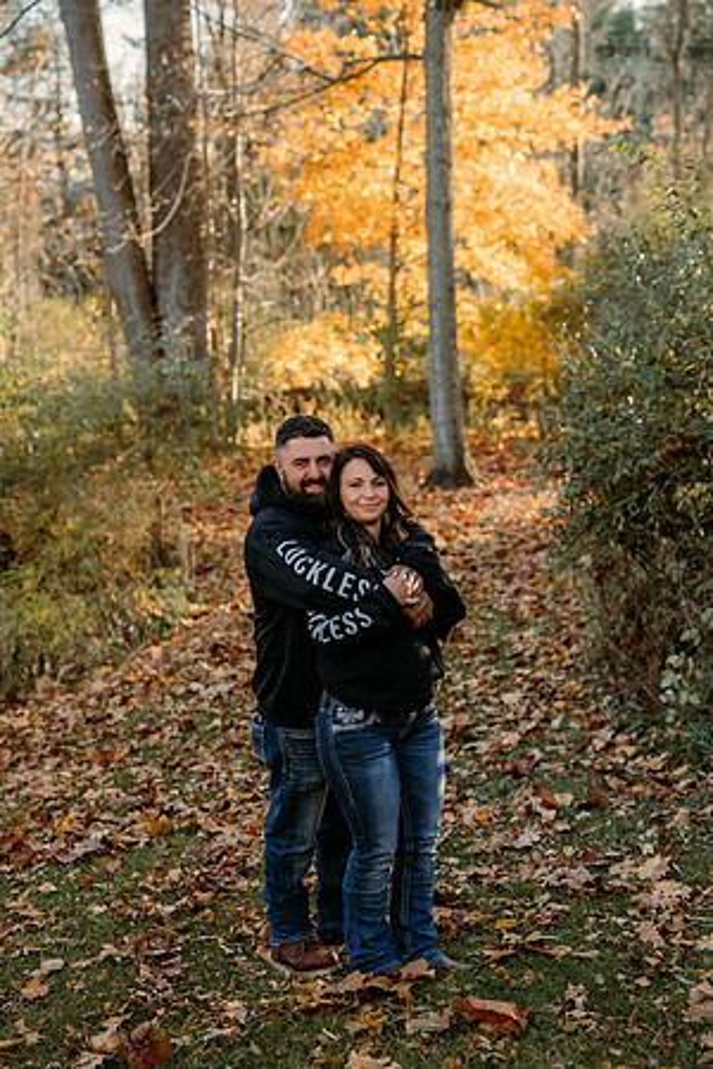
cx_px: 356
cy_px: 534
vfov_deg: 35.1
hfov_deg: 23.8
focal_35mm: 57
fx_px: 1693
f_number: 3.2
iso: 320
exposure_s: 1/320
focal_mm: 57
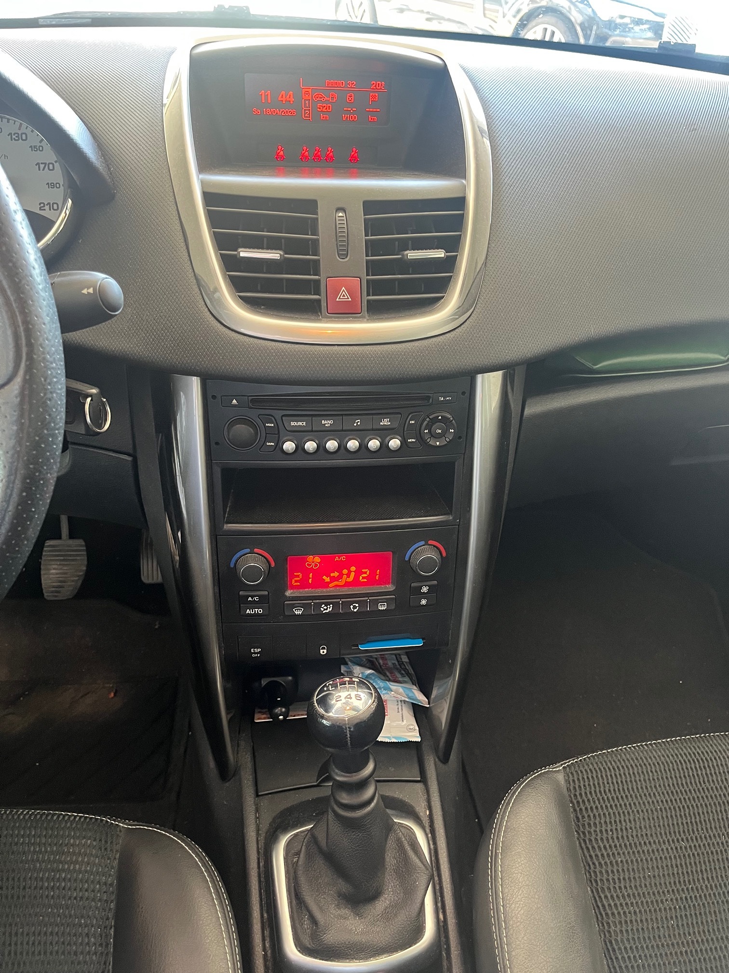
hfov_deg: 53.1
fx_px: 730
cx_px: 364
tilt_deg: -38.0
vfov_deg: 67.3
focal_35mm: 26
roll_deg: -4.7
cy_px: 486
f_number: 1.6
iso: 400
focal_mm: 5.1
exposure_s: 1/60
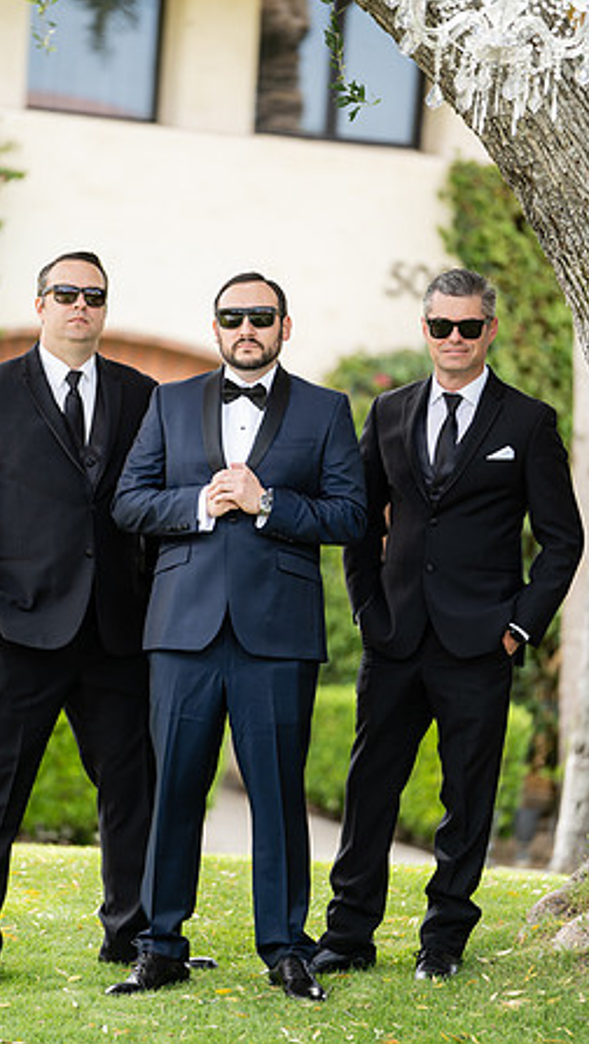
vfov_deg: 12.2
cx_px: 250
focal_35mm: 176
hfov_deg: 6.9
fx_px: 4878
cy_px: 521
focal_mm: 167
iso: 200
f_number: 2.8
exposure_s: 1/400
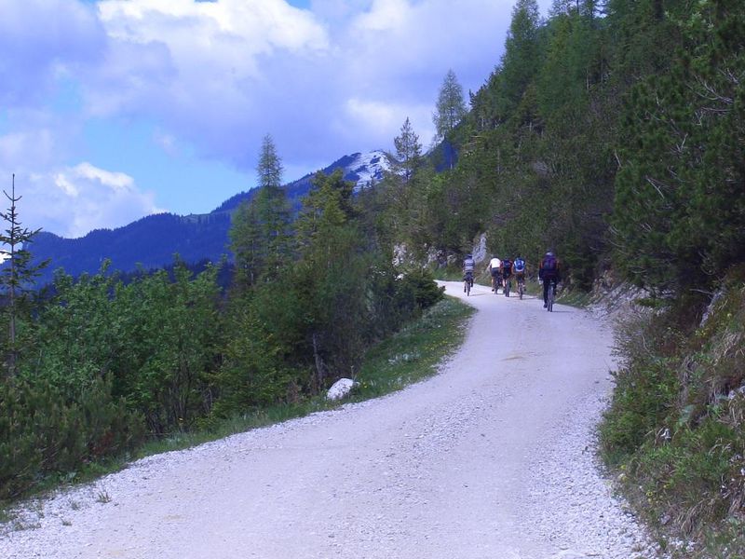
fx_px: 2518
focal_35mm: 117
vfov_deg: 12.7
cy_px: 280
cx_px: 372
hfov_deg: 16.8
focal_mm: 24
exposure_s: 1/200
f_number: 8.4
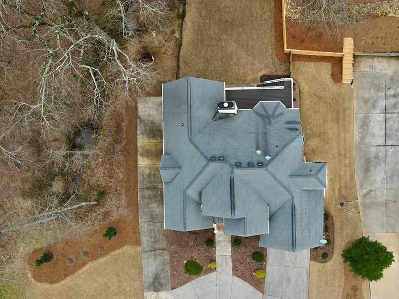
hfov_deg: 52.0
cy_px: 164
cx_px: 252
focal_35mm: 35
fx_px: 404
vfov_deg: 40.7
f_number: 2.8
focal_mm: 4.5
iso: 100
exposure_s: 1/180
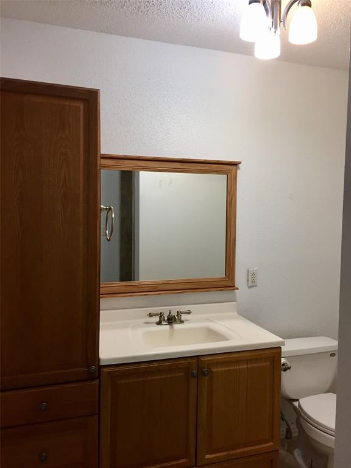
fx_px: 392
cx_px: 176
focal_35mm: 29
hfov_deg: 48.2
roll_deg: -0.6
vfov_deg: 61.7
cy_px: 234
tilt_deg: -3.4
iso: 50
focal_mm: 4.15
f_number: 2.2
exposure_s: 1/30
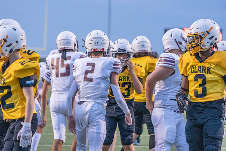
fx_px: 1438
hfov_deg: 9.0
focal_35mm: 229
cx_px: 113
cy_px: 76
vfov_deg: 6.0
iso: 6400
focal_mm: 229
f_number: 5.6
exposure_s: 1/640
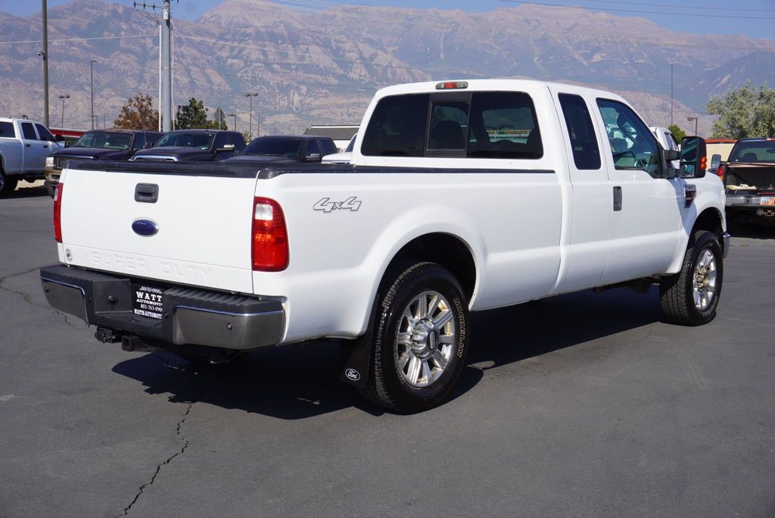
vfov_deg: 31.9
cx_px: 388
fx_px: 905
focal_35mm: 42
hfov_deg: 46.4
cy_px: 259
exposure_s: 1/200
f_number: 11
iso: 100
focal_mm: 28
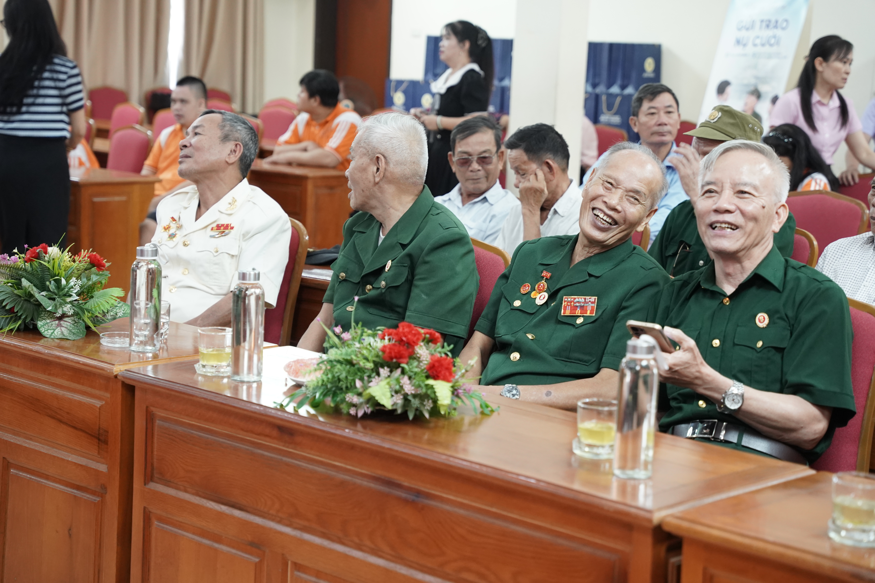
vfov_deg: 19.5
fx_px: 1701
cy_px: 292
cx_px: 438
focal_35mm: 70
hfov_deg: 28.8
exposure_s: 1/100
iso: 3200
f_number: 4
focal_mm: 70
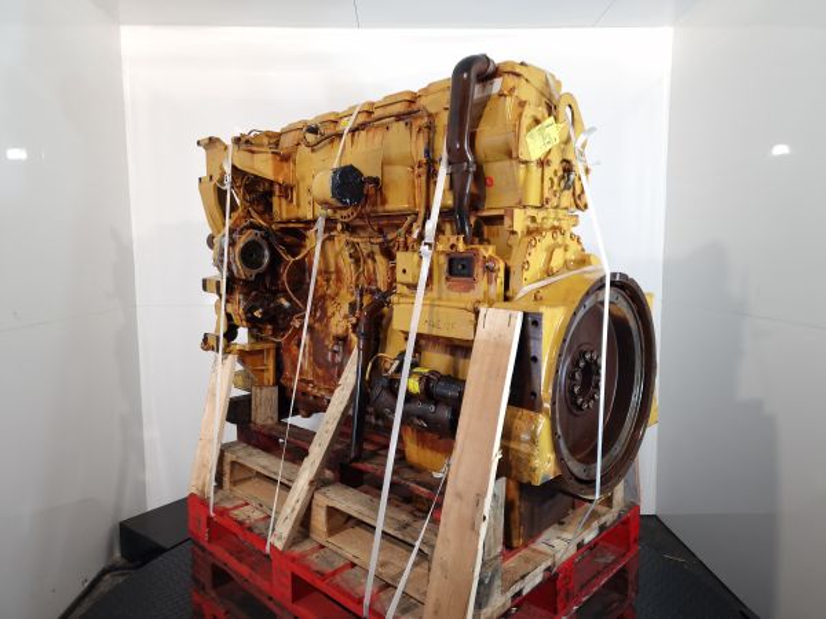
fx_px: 549
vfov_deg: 58.9
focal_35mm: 23
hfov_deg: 73.9
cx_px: 413
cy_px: 310
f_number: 1.8
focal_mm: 6.4
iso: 64
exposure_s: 1/50
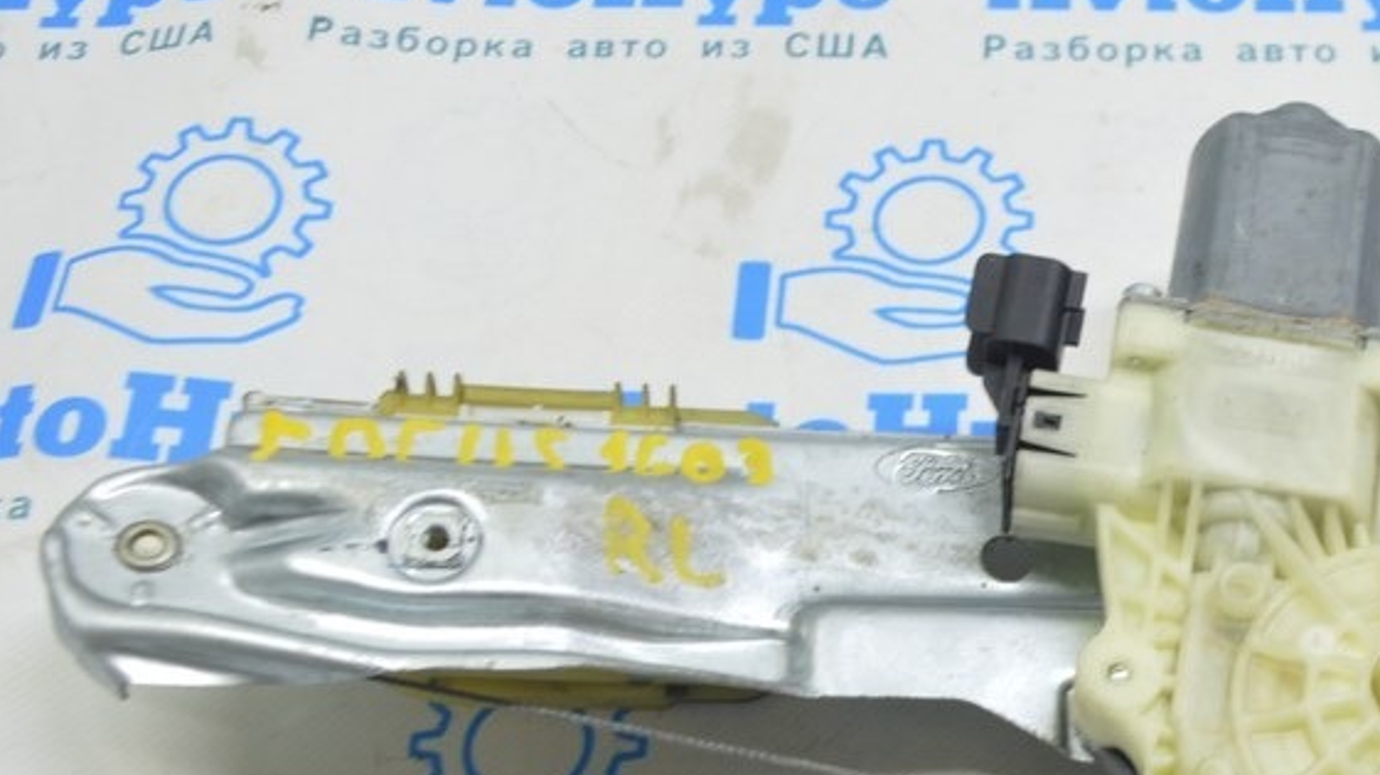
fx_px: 2412
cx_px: 1154
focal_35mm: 66
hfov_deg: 30.9
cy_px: 643
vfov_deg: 18.1
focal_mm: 23
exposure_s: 1/20
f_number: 5.6
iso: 400
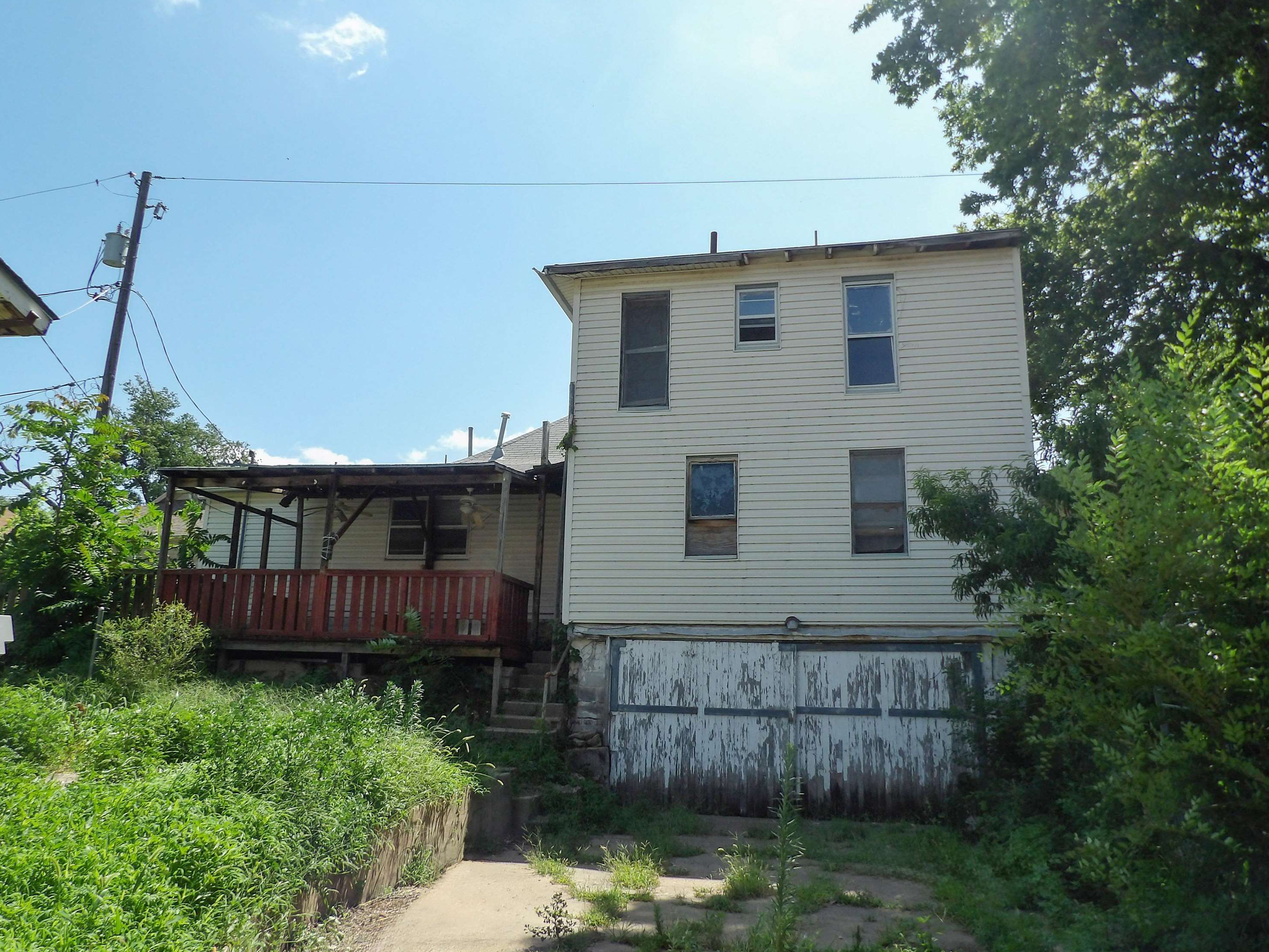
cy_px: 485
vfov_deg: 54.9
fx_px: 917
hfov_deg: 69.4
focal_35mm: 25
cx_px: 611
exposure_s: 1/966
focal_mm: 4.3
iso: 100
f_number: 3.2
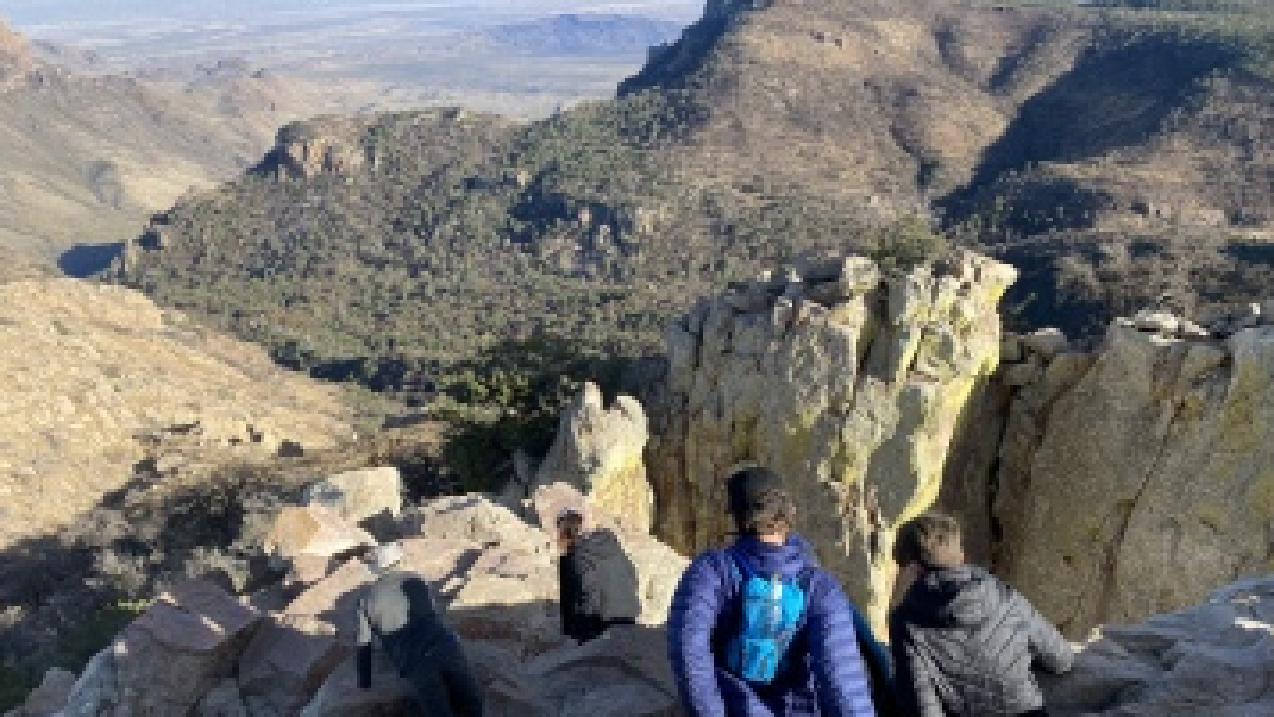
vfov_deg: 39.9
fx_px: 980
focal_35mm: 29
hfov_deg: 66.1
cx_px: 642
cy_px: 453
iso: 32
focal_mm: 4.25
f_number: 1.8
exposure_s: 1/1330
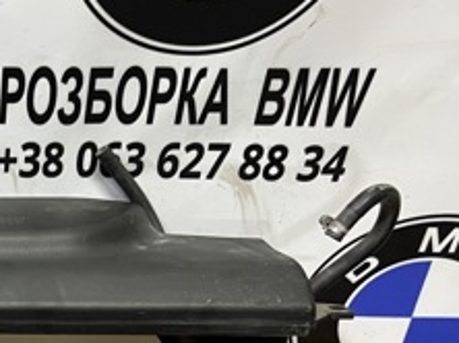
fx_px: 993
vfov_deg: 18.7
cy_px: 389
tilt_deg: -41.3
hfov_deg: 23.4
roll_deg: +2.1
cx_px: -116
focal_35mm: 75
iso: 125
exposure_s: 1/50
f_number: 1.5
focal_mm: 5.7
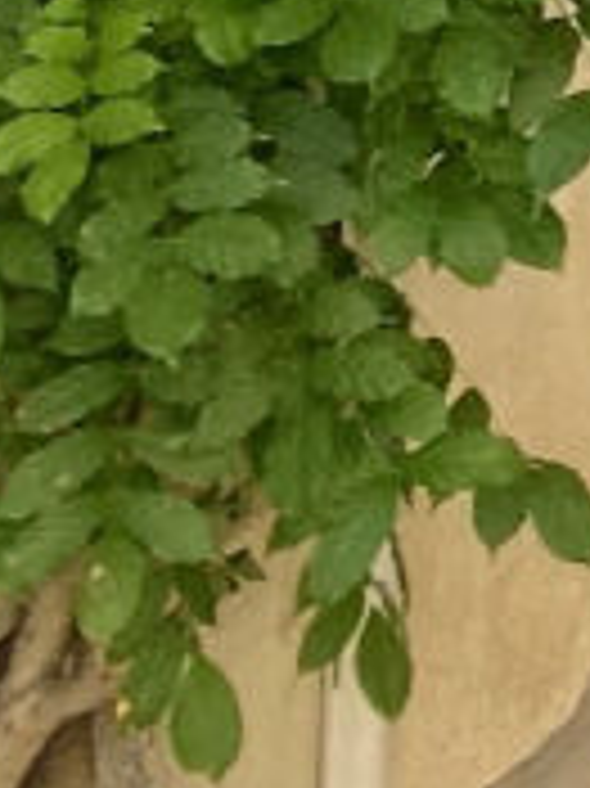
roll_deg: -1.2
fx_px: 4027
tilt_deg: +7.3
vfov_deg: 9.2
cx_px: 1979
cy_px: -1461
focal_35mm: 177
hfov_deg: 7.1
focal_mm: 4.25
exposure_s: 1/681
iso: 32
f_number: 1.8
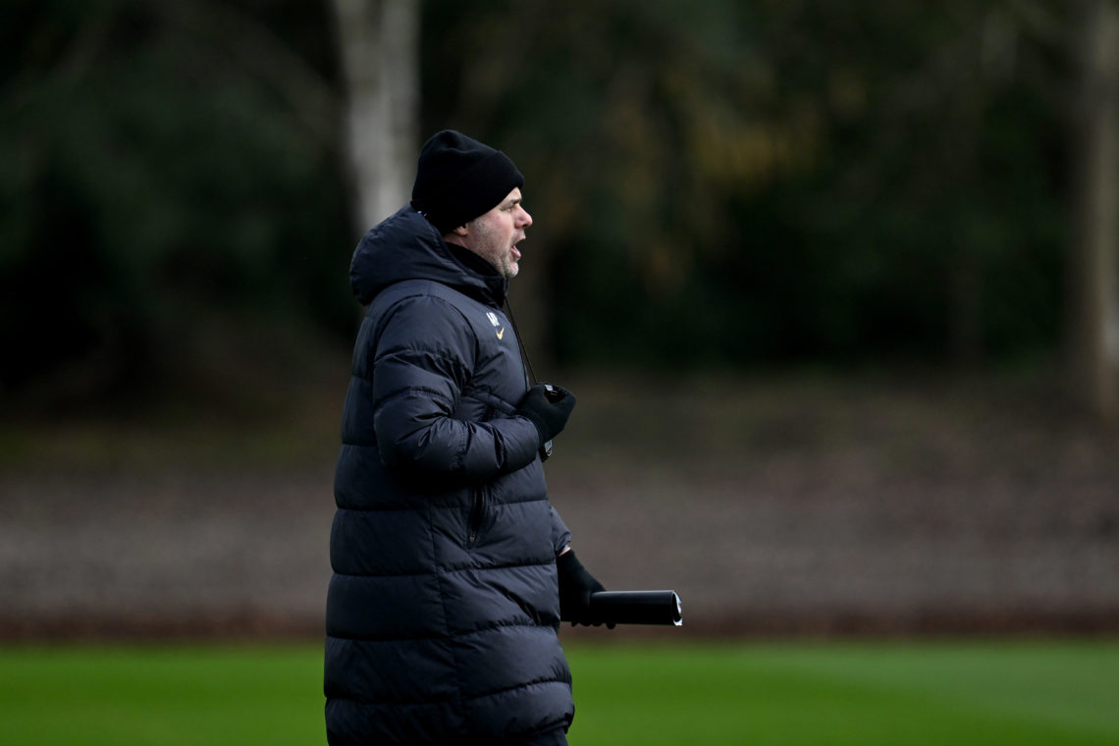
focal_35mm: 600
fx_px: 18649
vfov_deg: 2.3
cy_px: 373
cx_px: 560
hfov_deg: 3.4
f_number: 2.8
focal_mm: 400
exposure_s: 1/16000
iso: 800
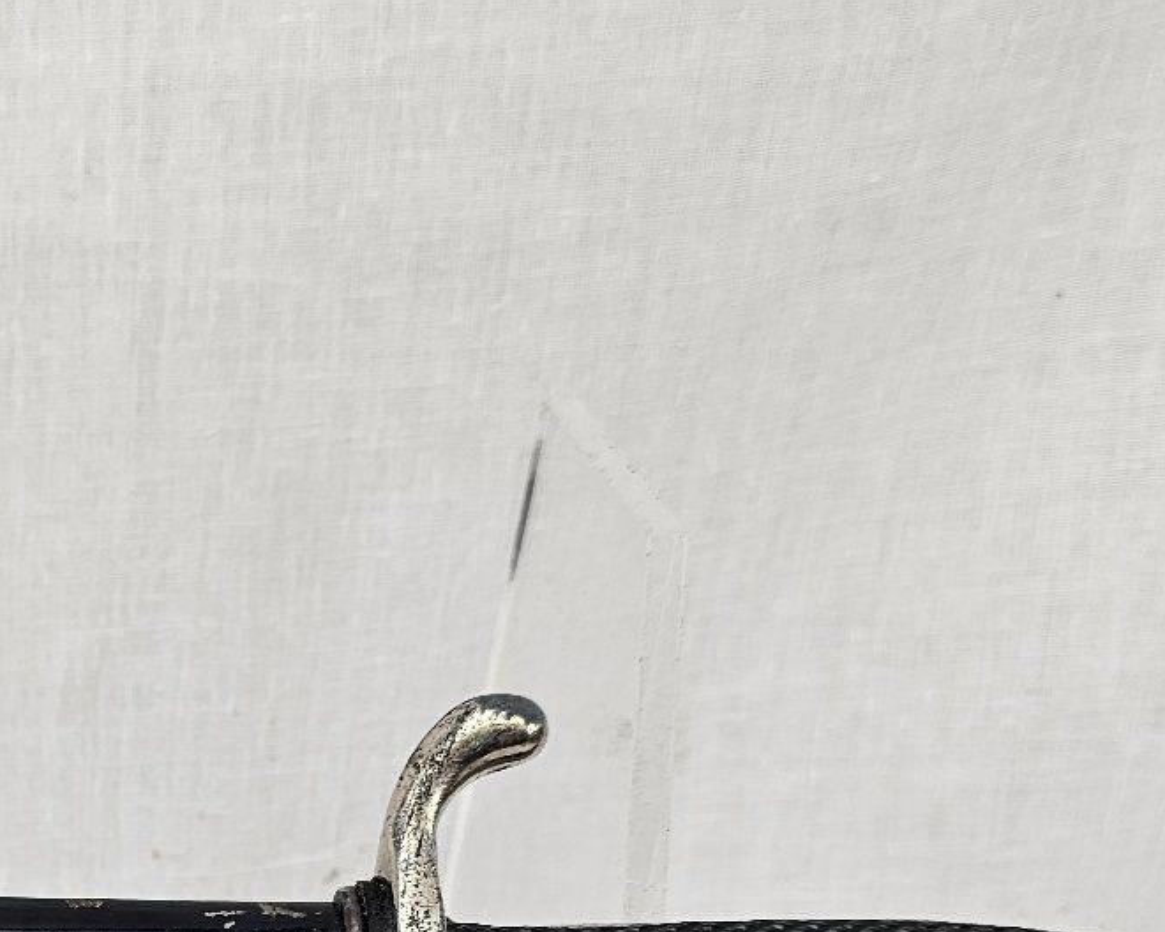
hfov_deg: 25.9
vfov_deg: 21.4
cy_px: 1020
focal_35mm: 68
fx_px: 2345
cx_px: -102
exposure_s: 1/74
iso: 25
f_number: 1.7
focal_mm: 6.3
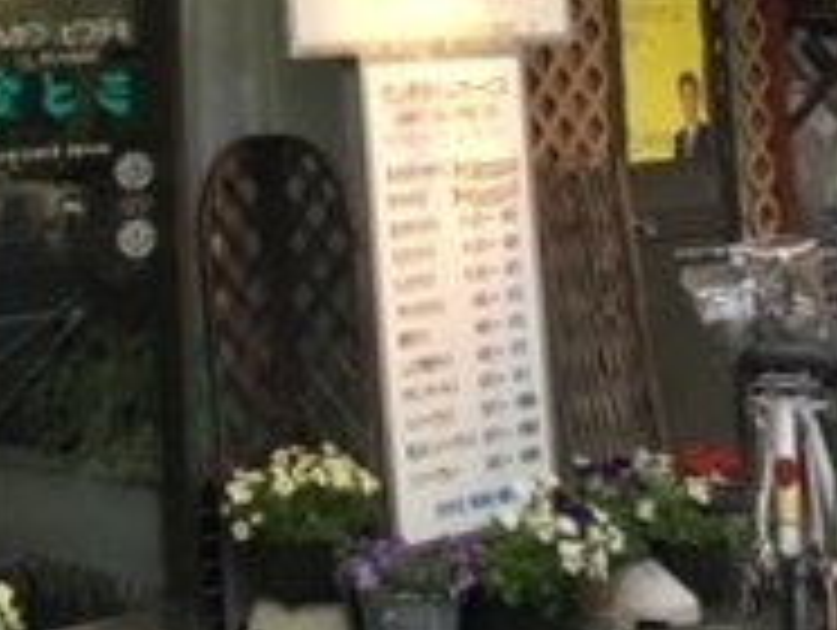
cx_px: -4
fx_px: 2566
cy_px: -225
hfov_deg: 18.1
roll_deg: +1.5
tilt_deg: +5.9
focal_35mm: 106
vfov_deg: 13.4
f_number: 2.2
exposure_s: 1/30
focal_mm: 4.15
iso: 32
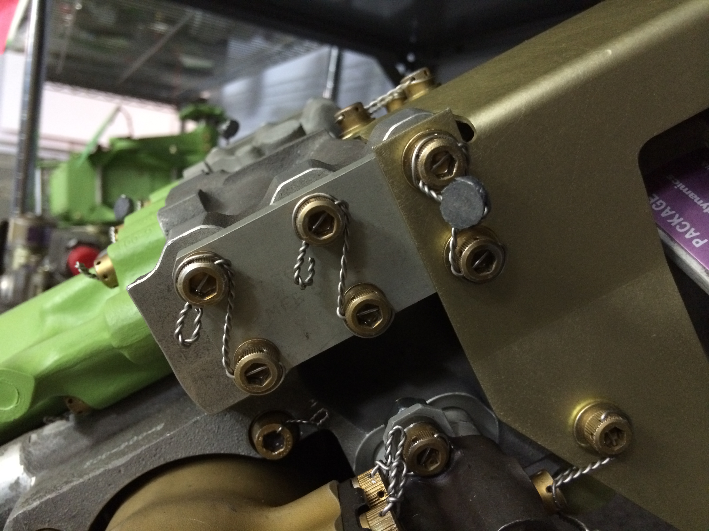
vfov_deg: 46.8
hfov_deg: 60.0
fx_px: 614
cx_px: 354
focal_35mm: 30
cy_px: 266
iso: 320
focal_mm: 4.12
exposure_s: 1/15
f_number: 2.2
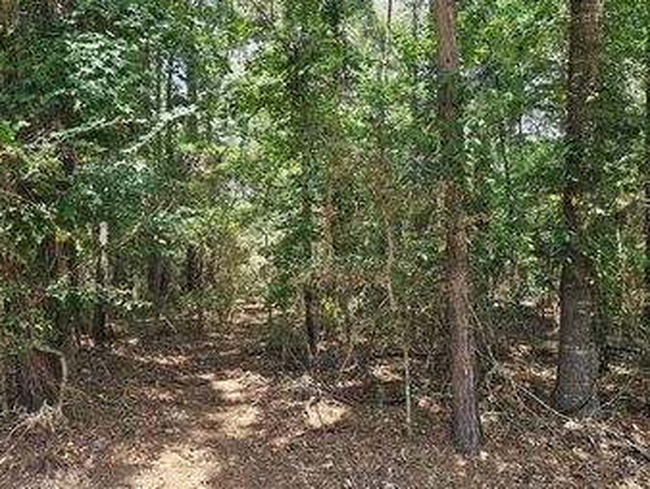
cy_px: 245
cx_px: 288
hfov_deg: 53.8
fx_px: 639
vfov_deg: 41.8
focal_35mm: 34
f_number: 1.7
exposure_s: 1/180
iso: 50
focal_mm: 6.3
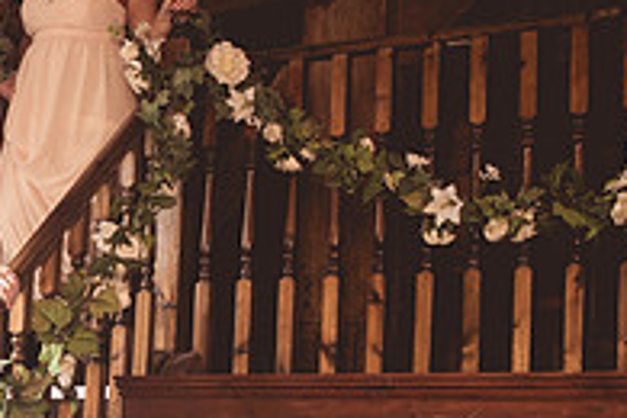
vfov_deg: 13.1
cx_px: -177
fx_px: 1811
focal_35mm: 104
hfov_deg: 18.4
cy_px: 345
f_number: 2.5
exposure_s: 1/125
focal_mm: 35
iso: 320
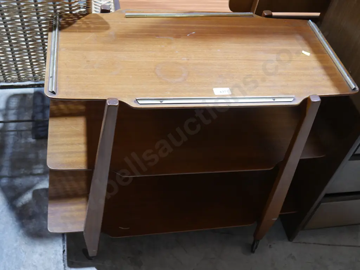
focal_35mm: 40
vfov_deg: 36.0
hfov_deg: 46.8
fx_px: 416
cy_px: 135
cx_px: 180
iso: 800
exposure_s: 1/60
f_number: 4.5
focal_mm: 20
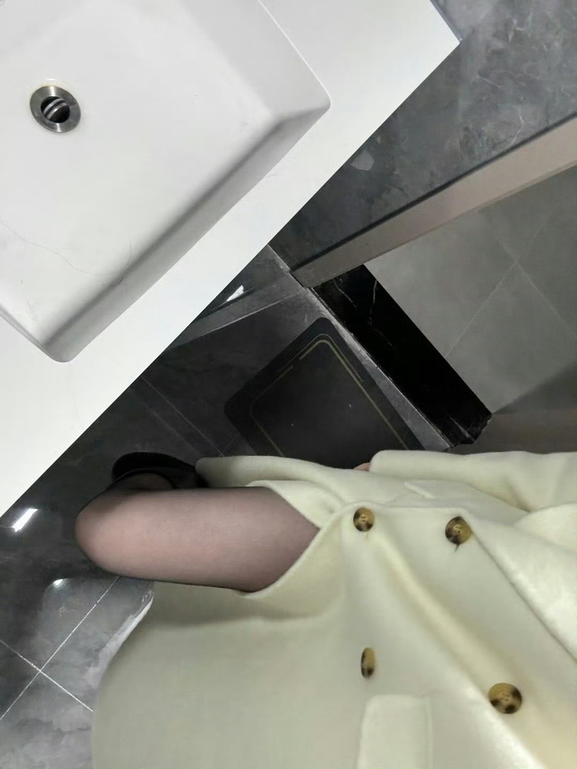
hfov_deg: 46.8
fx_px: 667
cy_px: 384
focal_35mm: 30
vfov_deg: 60.0
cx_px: 288
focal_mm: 2.69
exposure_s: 1/60
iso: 320
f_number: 1.9
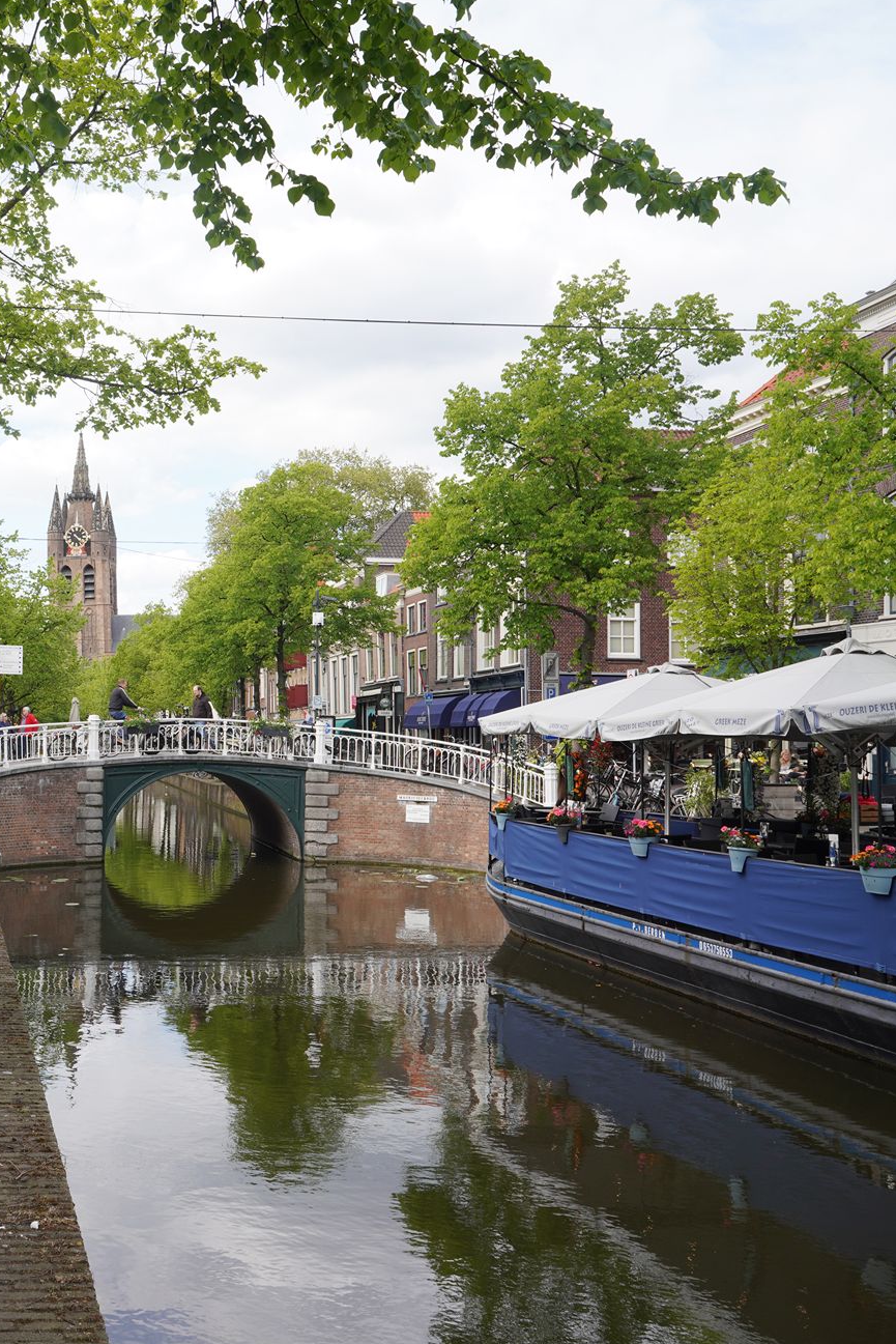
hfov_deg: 33.9
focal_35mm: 37
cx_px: 81
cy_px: 684
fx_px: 1381
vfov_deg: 51.9
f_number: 9
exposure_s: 1/100
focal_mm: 24
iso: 100
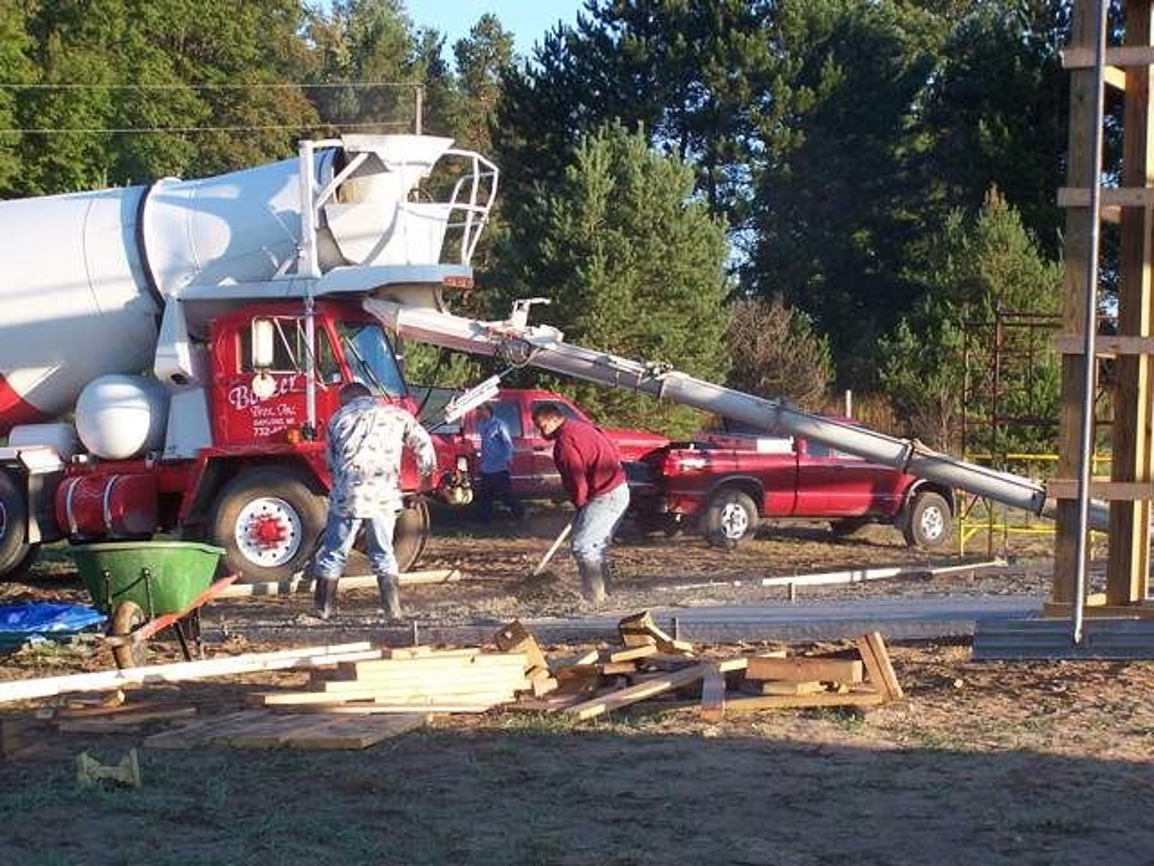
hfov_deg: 23.8
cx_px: 577
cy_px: 433
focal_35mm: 82
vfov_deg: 18.0
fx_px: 2734
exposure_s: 1/250
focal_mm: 13.7
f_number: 3.2
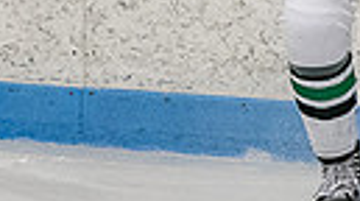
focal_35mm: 1440
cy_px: -126
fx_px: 13720
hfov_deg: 1.5
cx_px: 470
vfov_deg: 0.8
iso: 2500
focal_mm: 125
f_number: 3.5
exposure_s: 1/800
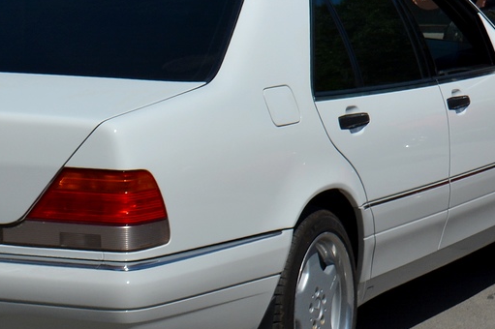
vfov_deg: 9.7
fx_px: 1937
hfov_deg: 14.5
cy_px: 21
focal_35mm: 141
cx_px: 175
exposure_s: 1/2000
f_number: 8
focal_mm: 32
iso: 200
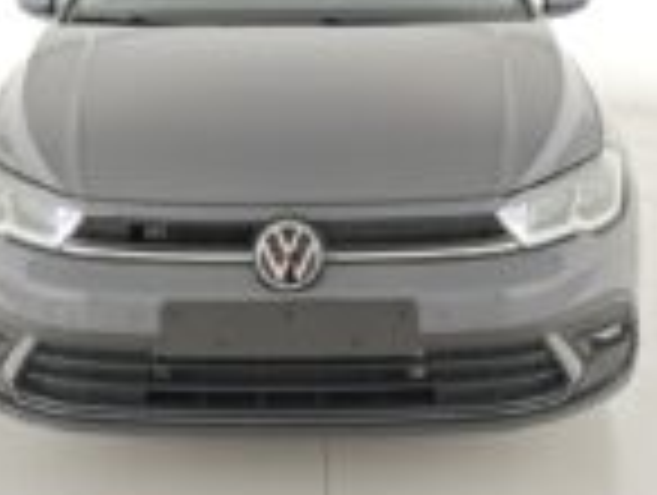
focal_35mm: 55
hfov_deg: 34.9
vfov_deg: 26.0
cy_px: 74
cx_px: 310
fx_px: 1046
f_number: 1.6
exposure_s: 1/102
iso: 50
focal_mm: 6.55
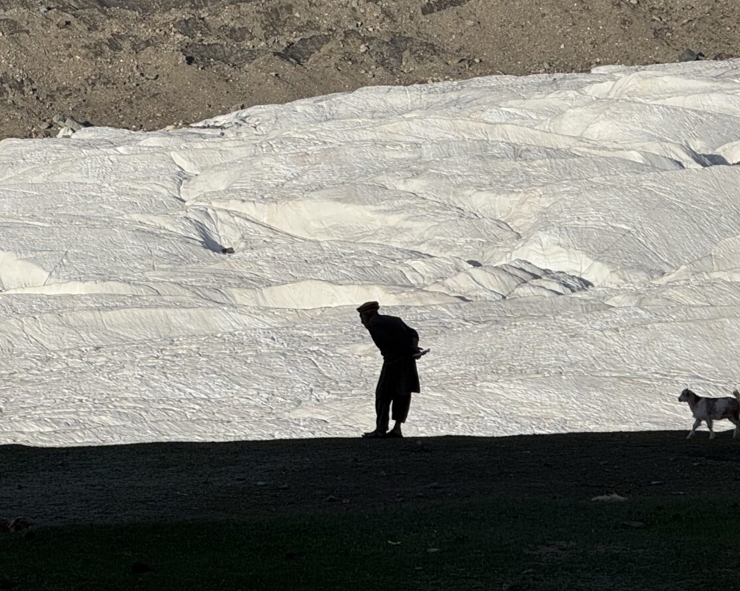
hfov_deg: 7.2
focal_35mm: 270
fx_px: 5911
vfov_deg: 5.7
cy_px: 93
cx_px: 490
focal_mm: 15.66
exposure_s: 1/1773
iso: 50
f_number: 2.8
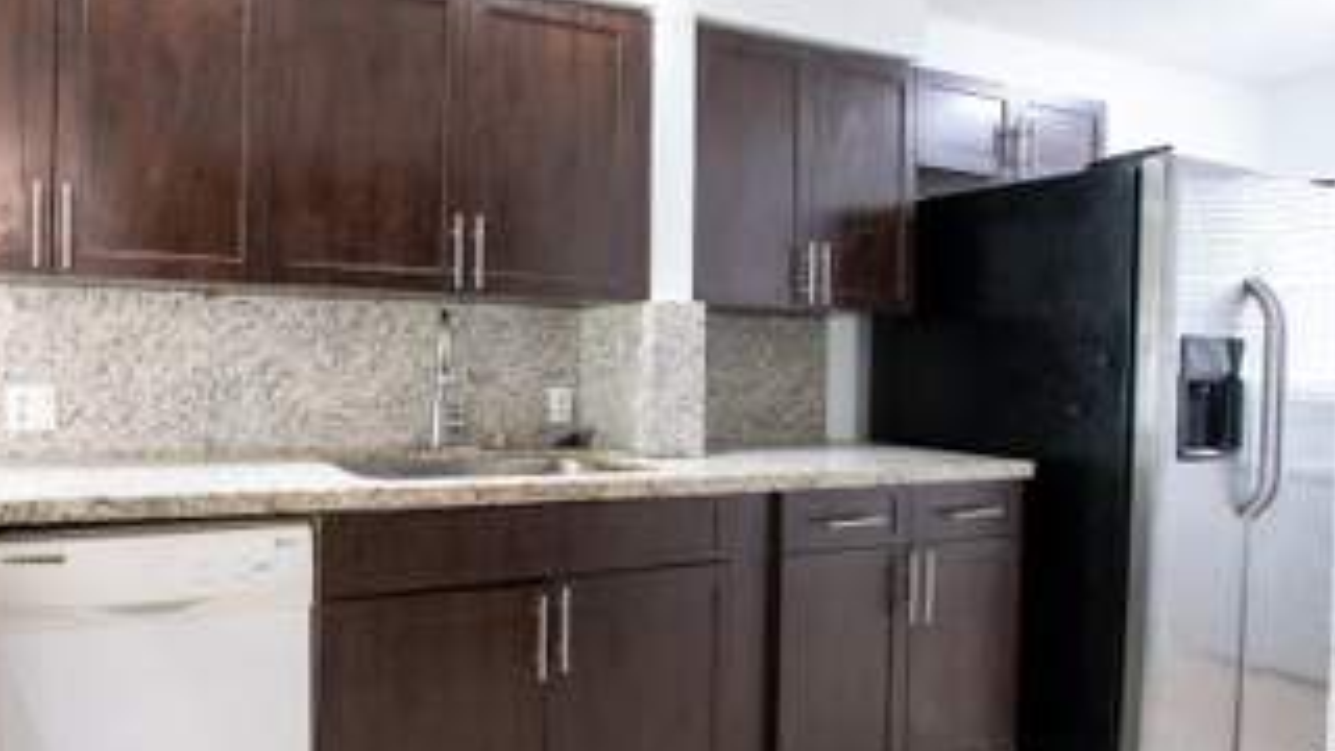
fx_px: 779
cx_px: 342
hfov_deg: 75.6
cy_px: 367
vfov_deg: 51.5
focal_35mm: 22
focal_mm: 14
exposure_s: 1/50
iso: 8000
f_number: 4
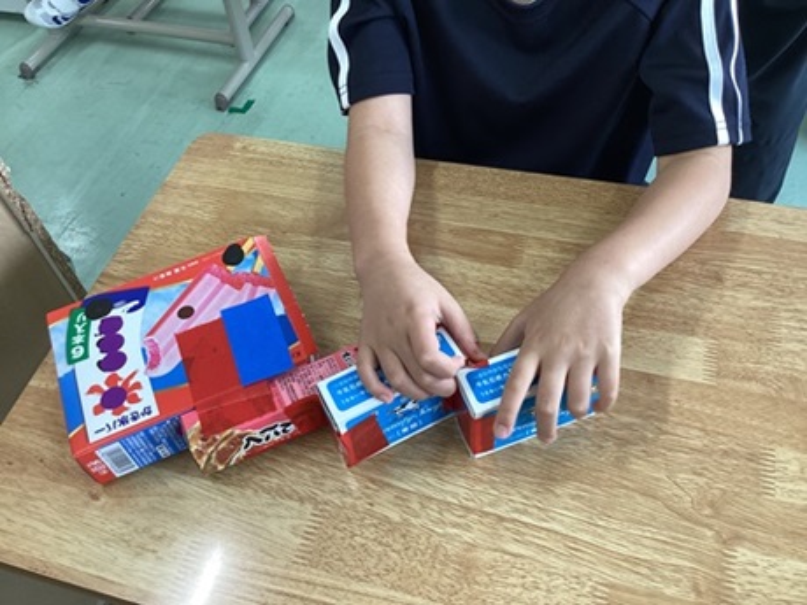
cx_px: 404
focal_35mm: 31
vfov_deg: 45.4
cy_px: 302
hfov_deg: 58.4
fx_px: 723
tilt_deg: -53.1
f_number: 2.4
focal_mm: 3.3
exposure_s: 1/60
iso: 64
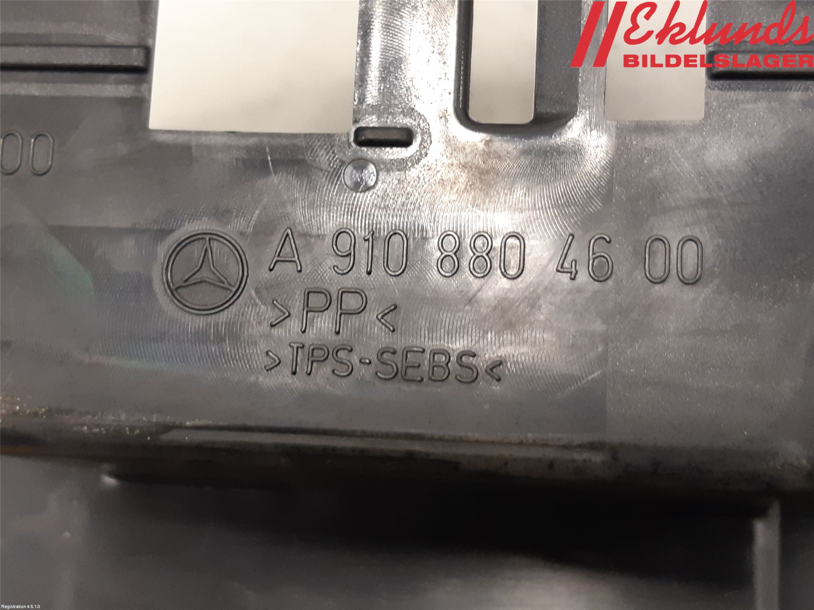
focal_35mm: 26
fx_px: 611
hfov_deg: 67.3
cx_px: 407
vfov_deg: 53.1
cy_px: 305
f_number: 1.7
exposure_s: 1/25
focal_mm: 3.93
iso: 200
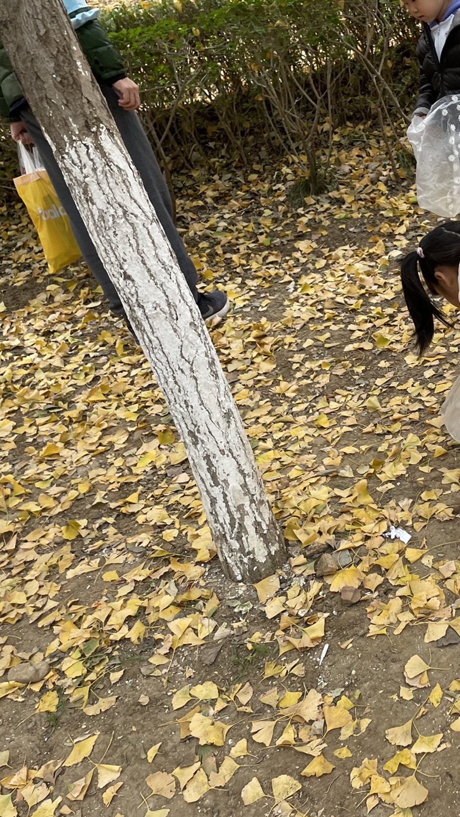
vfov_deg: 52.8
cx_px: 453
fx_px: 824
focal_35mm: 38
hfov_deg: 29.3
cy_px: 408
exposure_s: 1/232
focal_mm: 4.2
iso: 32
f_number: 1.6
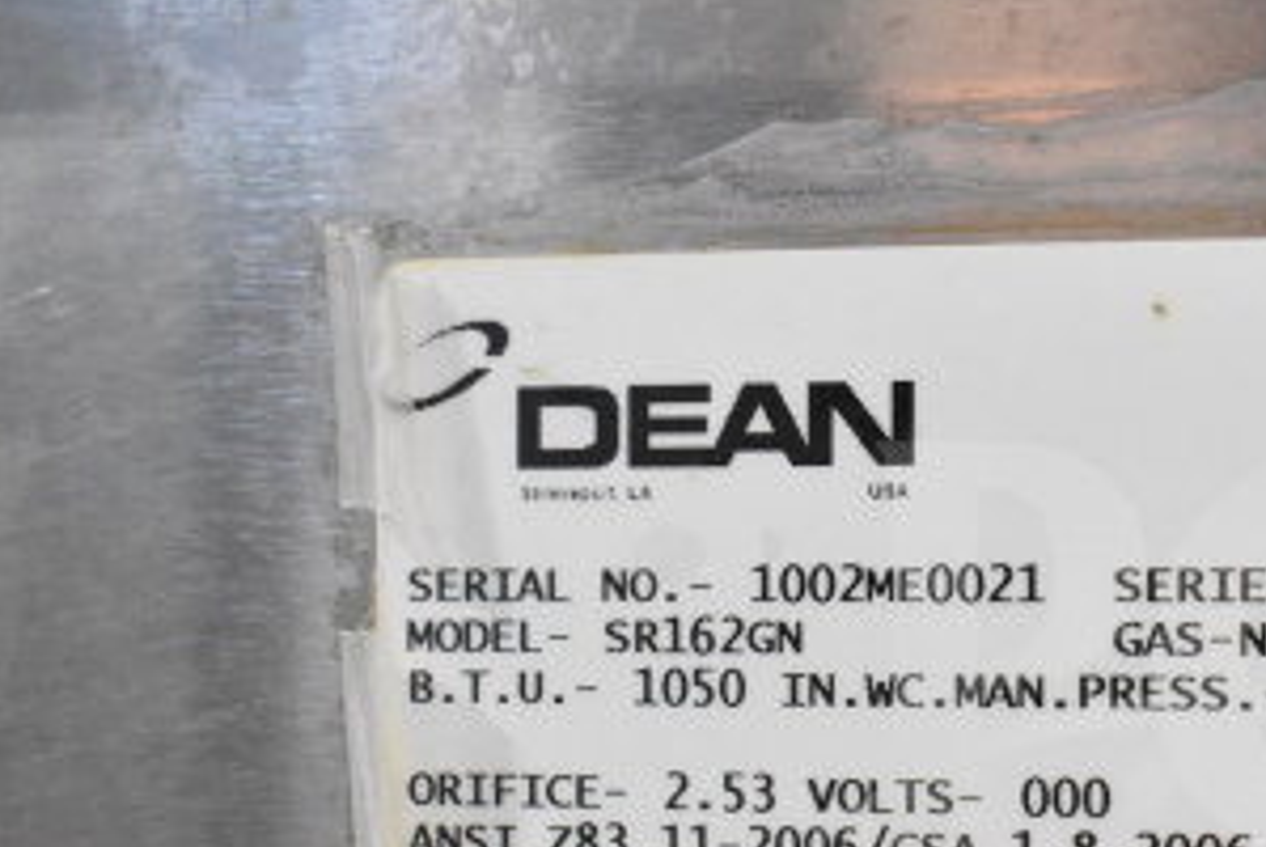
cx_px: 1253
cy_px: 777
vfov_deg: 13.1
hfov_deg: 19.1
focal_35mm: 104
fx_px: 3661
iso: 6400
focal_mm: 34
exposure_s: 1/160
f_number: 6.3
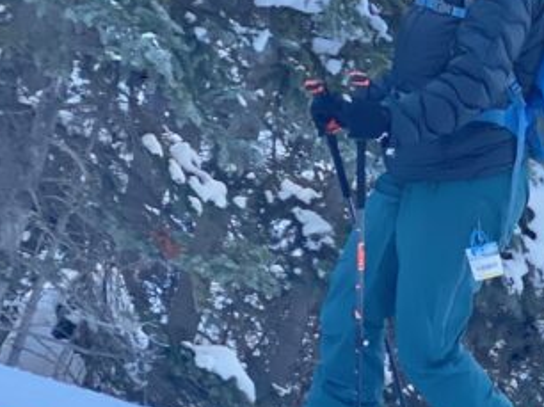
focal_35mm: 136
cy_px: 196
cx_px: 540
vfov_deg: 10.9
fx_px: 2136
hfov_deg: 14.3
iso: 20
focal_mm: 6
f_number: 2
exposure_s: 1/159
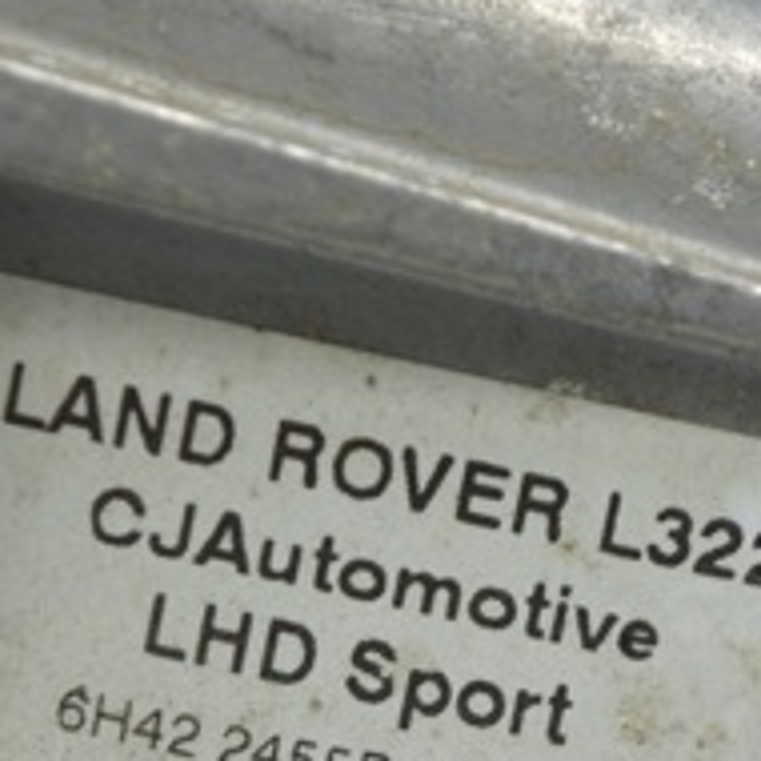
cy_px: 739
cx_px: 513
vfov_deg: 7.4
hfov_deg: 7.4
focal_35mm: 236
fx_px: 5881
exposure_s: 1/20
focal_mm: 55
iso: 400
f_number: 5.6
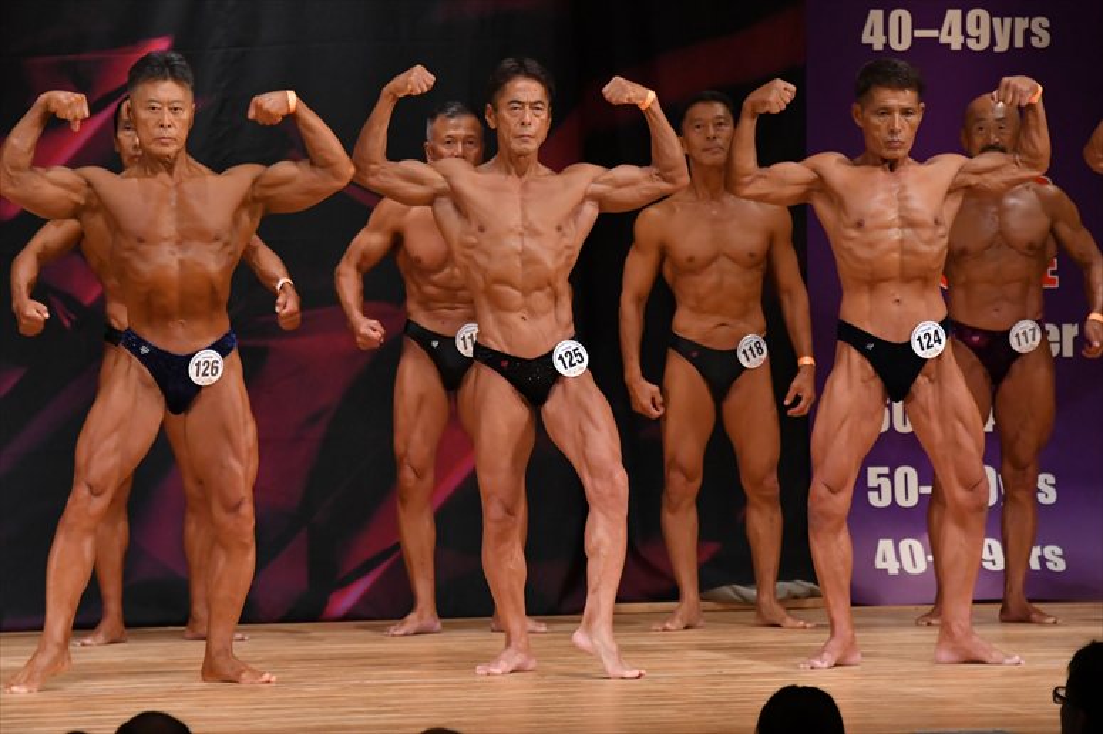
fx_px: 8728
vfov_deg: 4.8
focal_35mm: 285
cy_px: 367
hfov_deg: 7.2
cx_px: 552
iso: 4000
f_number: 5.6
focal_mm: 190
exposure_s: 1/400
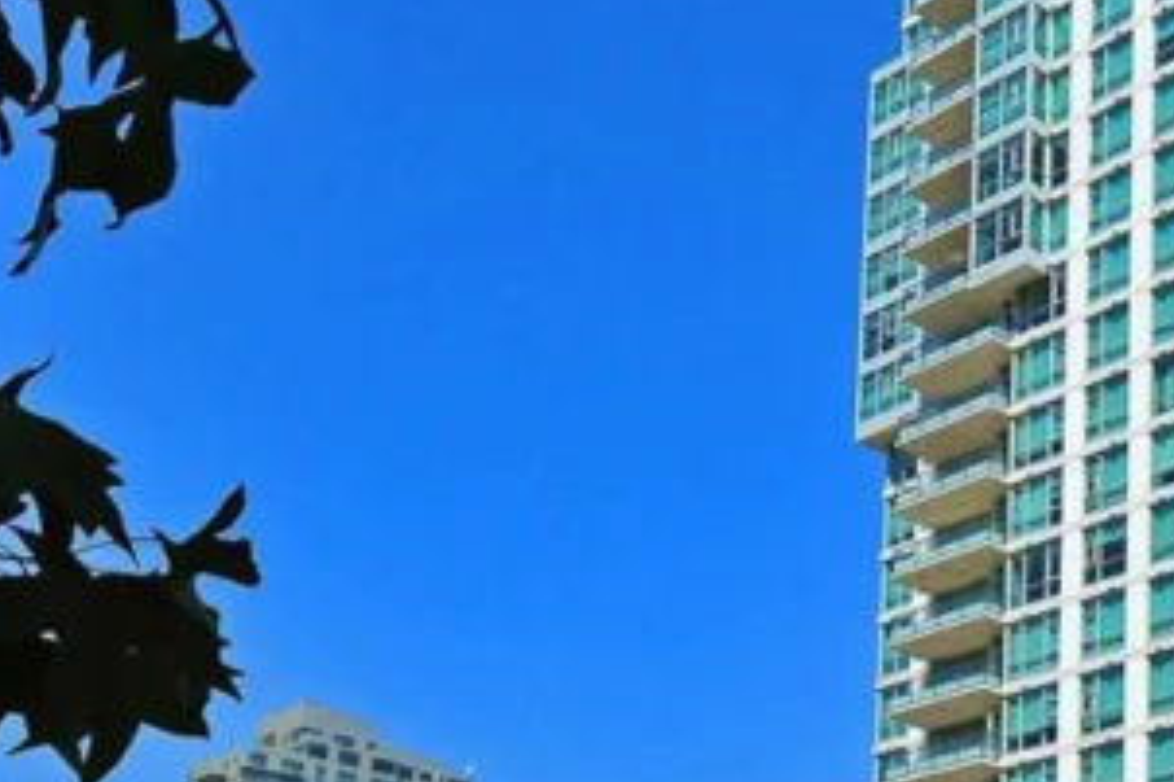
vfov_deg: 24.9
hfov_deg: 30.9
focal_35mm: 54
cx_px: 1409
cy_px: 416
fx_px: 1773
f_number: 6.7
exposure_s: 1/3000
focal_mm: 13
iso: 800
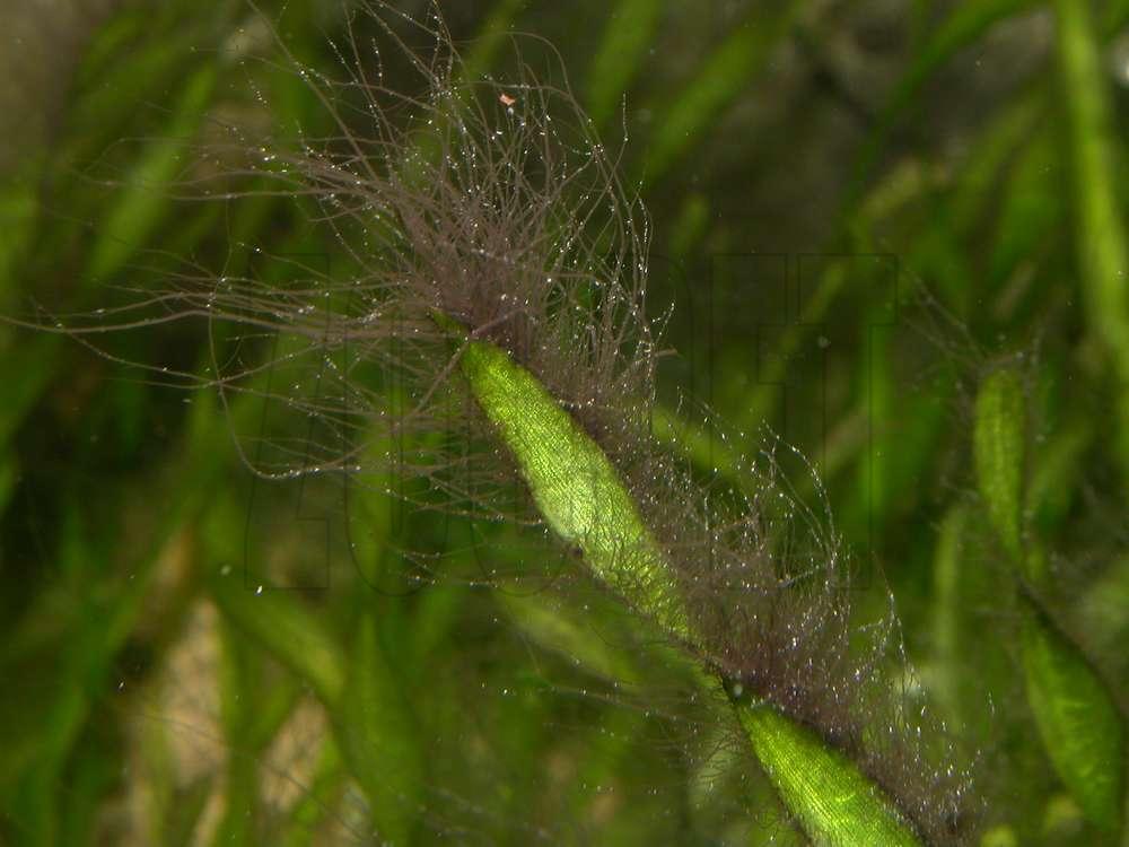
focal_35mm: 80
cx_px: 564
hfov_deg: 24.4
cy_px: 424
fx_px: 2609
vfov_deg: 18.4
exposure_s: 1/500
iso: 100
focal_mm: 16.7
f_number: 8
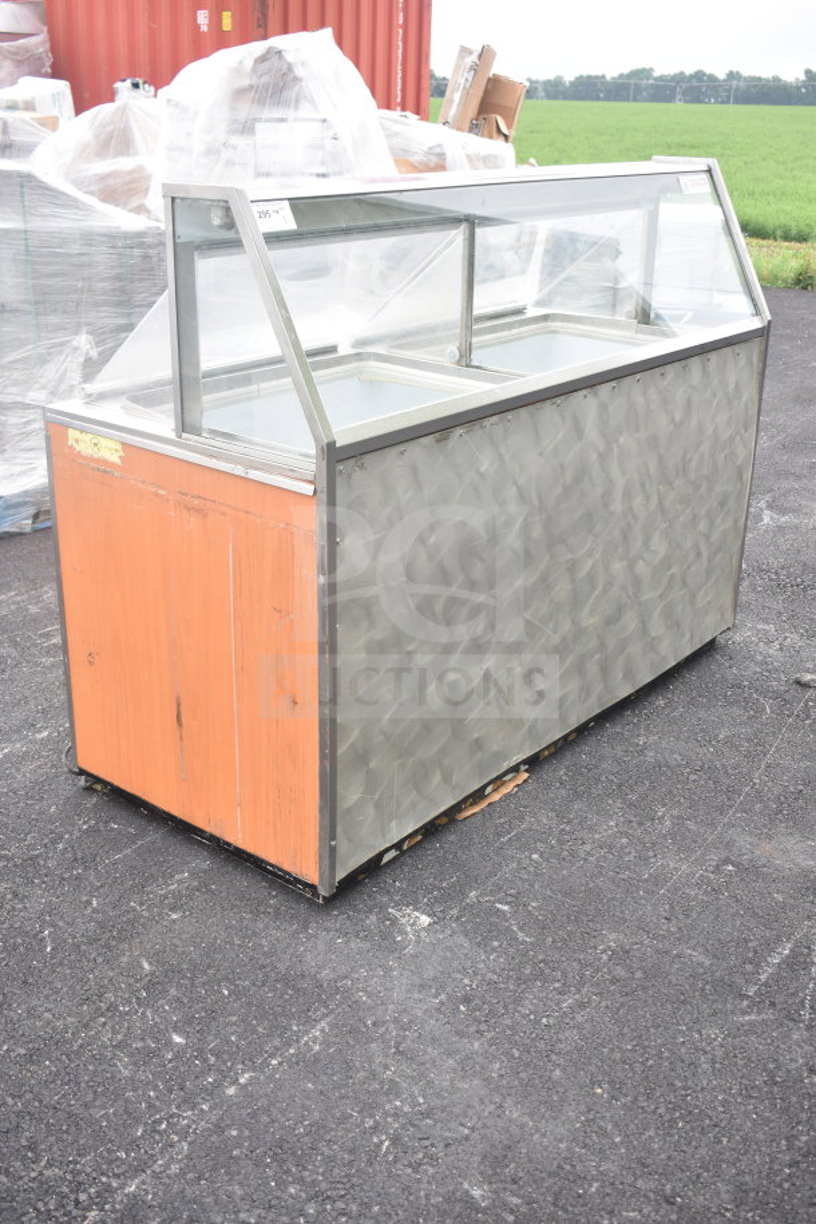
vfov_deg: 51.3
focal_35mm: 38
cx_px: 408
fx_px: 1275
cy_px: 612
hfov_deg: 35.5
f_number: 4
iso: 200
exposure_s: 1/100
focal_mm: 25
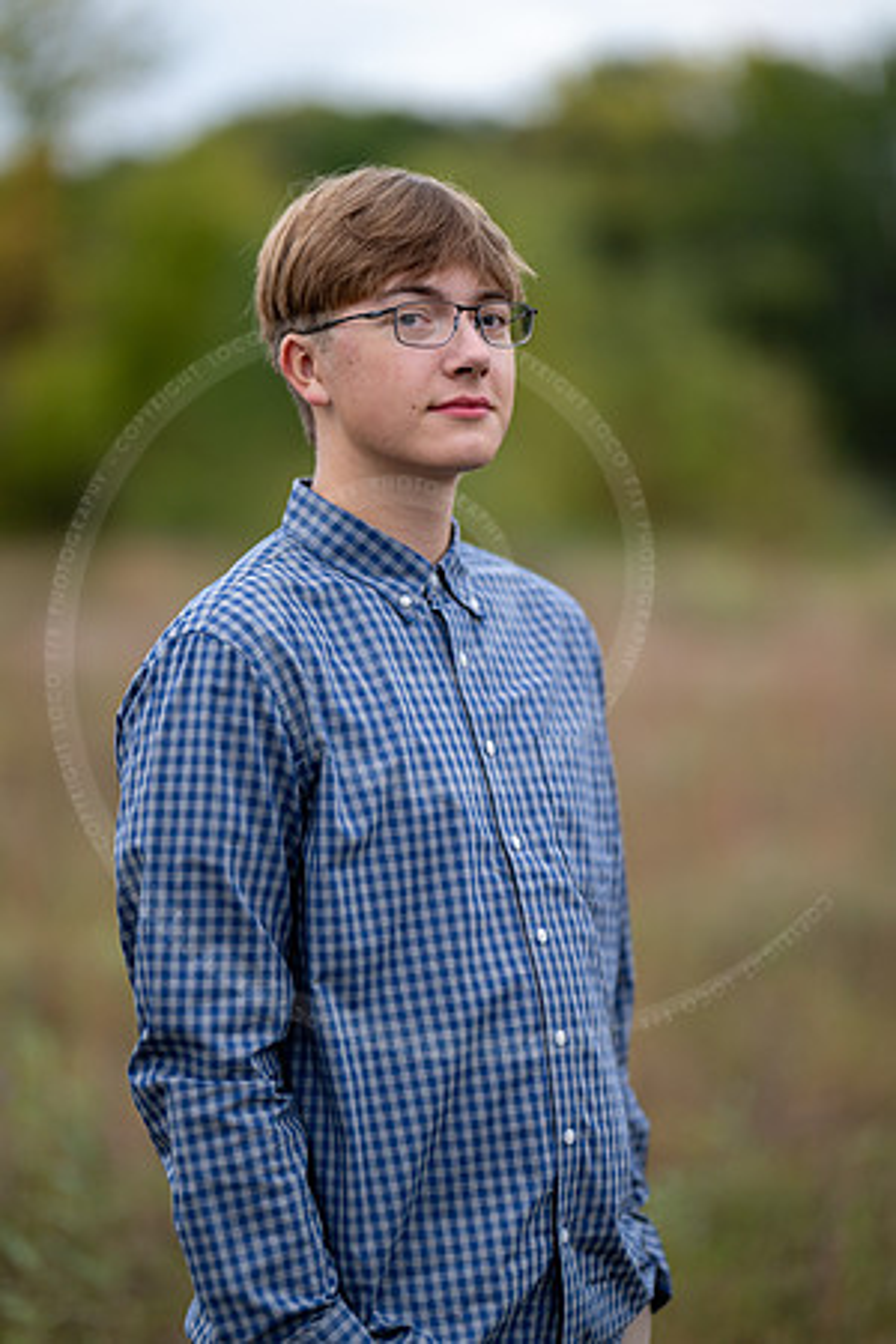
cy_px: 672
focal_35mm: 85
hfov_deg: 16.1
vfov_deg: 23.9
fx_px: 3173
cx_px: 448
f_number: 1.3
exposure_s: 1/400
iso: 500
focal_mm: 85
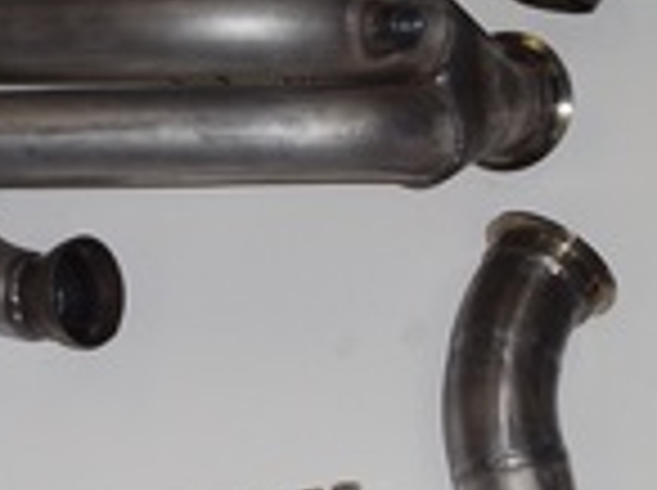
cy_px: 281
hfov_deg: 13.1
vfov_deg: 9.8
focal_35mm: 151
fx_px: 2861
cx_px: 238
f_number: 3.5
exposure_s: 1/30
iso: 80
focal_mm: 6
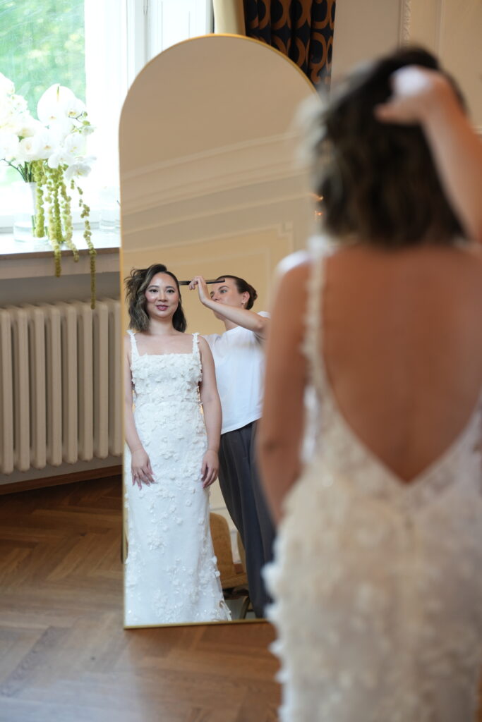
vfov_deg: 29.7
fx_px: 1365
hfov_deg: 20.0
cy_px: 361
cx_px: 241
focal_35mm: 68
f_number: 2
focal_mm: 68
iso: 500
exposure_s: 1/320
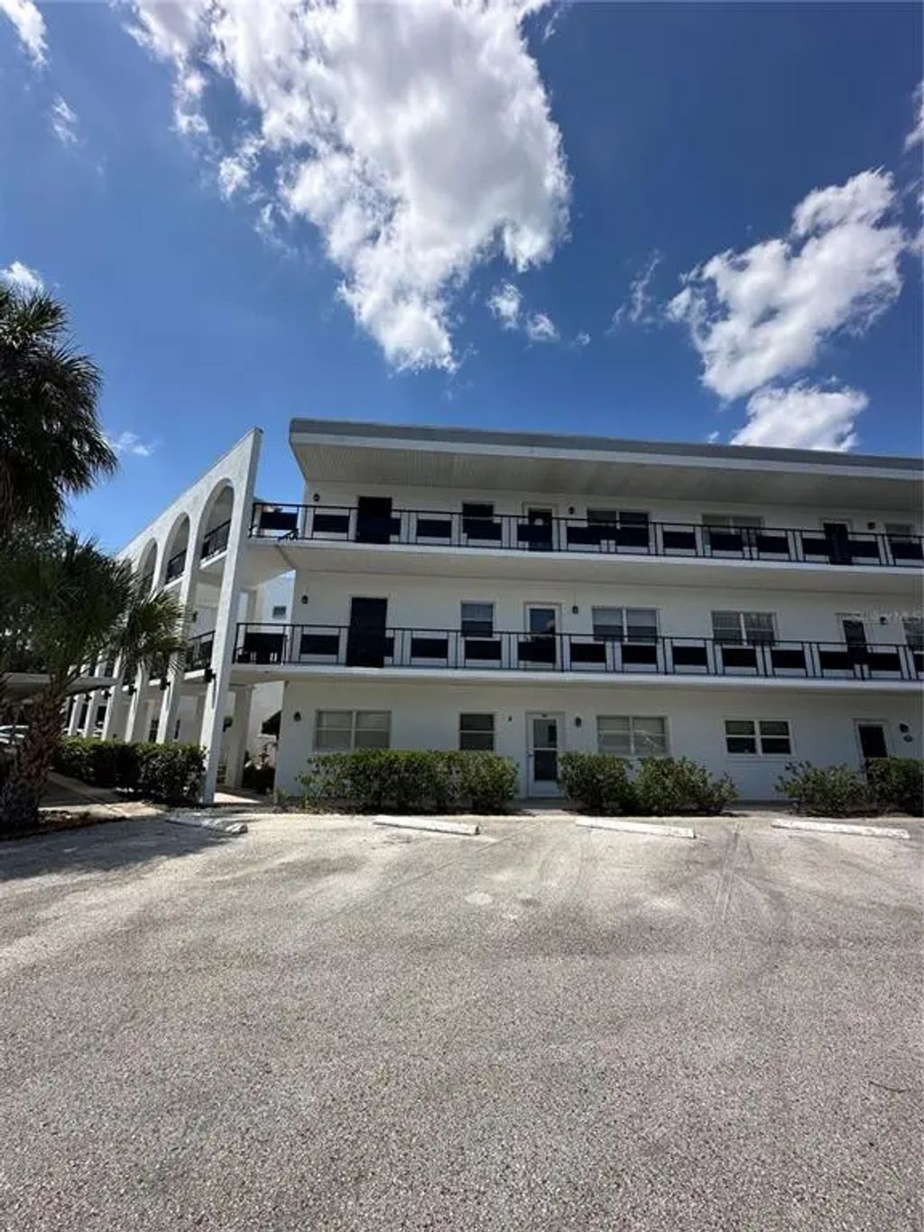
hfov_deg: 85.7
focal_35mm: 14
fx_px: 498
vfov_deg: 102.1
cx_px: 462
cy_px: 616
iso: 50
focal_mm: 2.22
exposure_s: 1/1770
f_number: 2.2
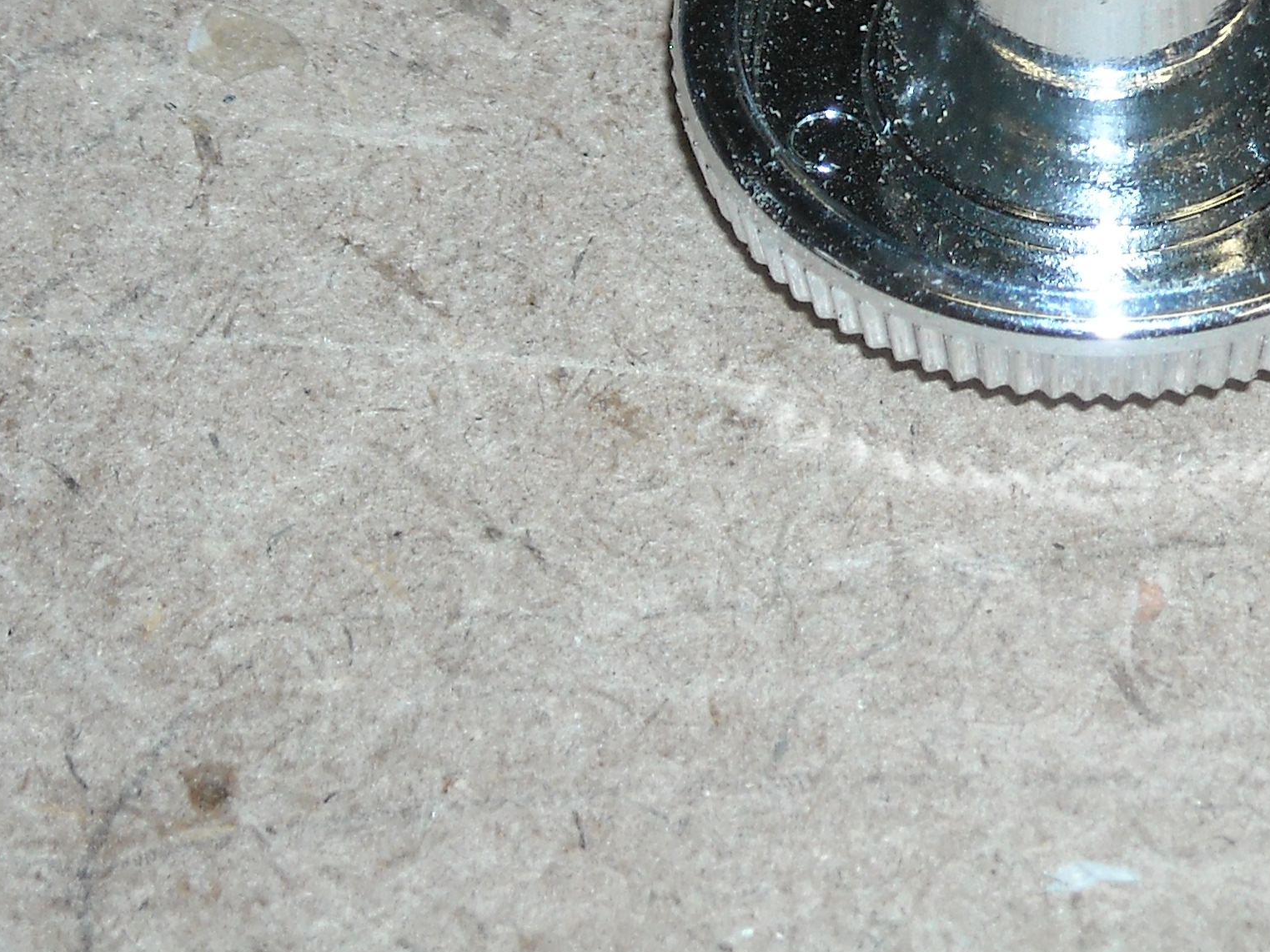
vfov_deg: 6.6
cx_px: 1211
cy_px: -49
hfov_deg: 8.8
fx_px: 8254
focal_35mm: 225
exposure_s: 1/125
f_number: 4.7
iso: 200
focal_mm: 17.1
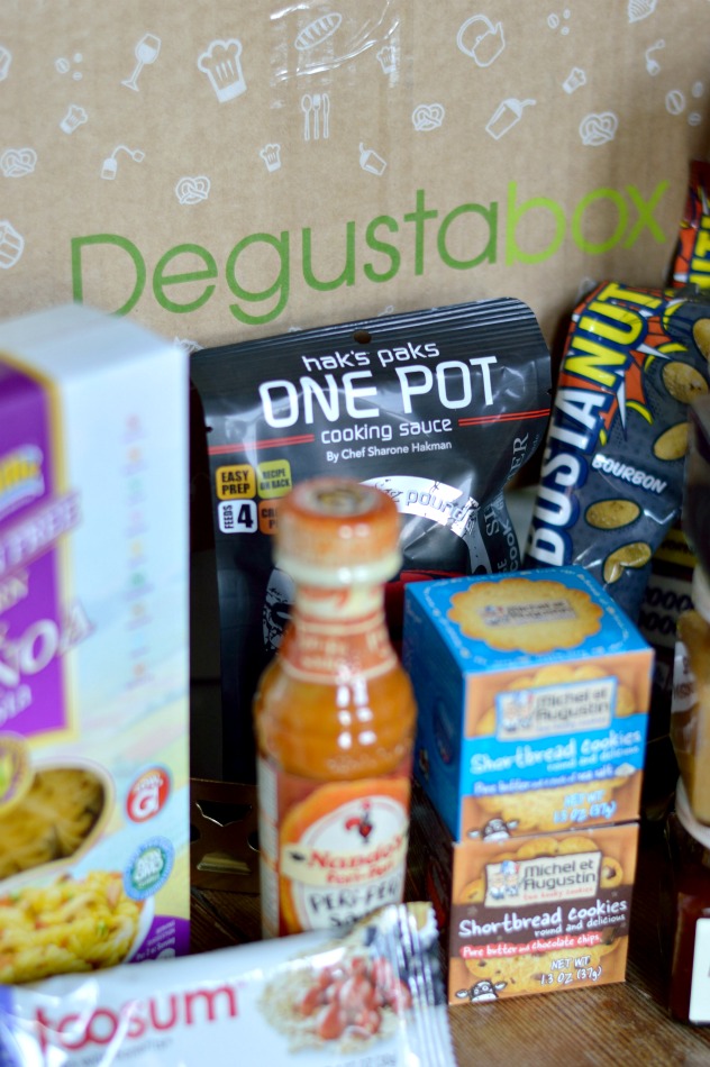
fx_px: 2222
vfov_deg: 27.0
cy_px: 534
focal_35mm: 75
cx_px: 355
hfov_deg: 18.2
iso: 200
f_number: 2.2
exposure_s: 1/100
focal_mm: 50
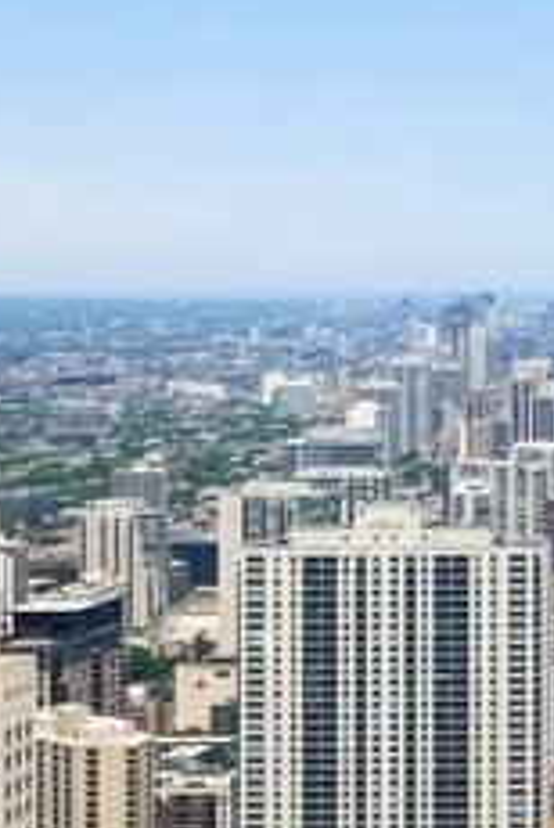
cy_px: 284
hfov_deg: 10.1
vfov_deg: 16.3
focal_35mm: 125
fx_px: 2877
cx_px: 1158
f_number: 9.5
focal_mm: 32
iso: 200
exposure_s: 1/250
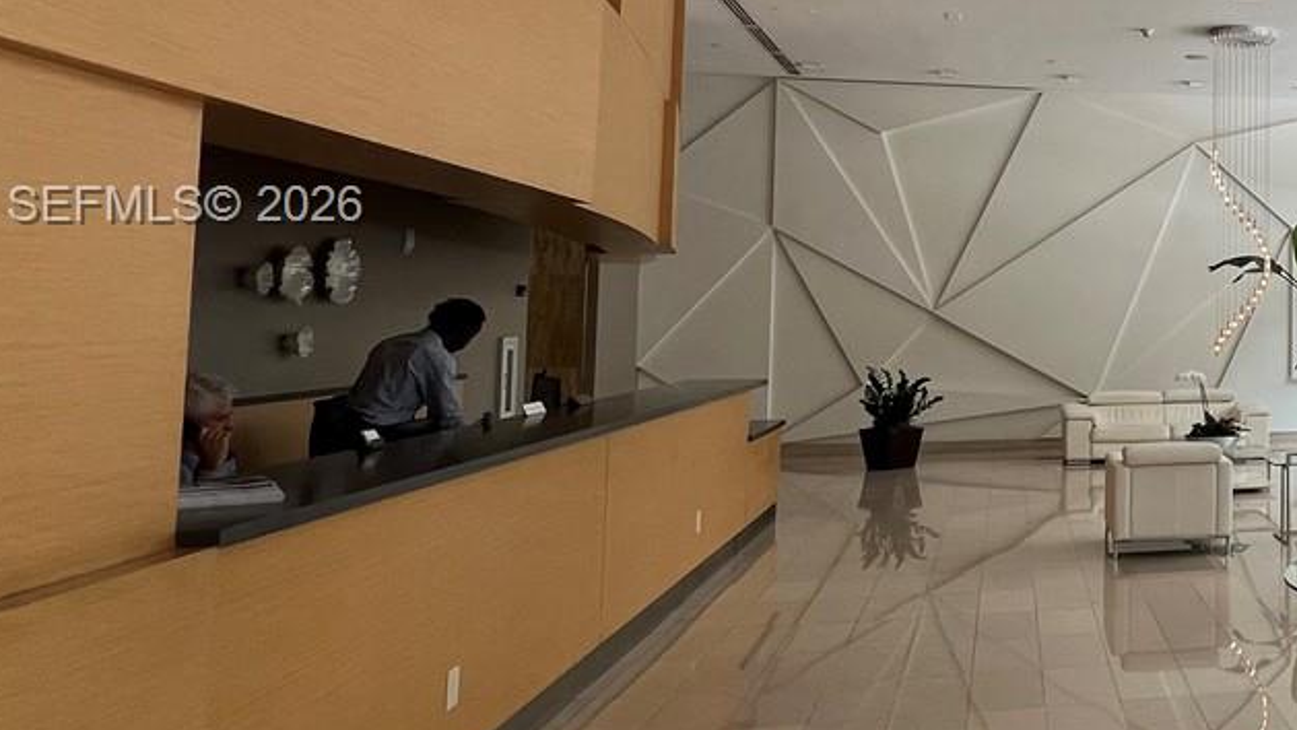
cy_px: 208
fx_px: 1238
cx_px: 1371
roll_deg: +0.3
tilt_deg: +4.3
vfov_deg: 32.4
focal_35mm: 36
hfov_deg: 44.5
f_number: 1.8
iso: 50
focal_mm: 1.57
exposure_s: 1/120
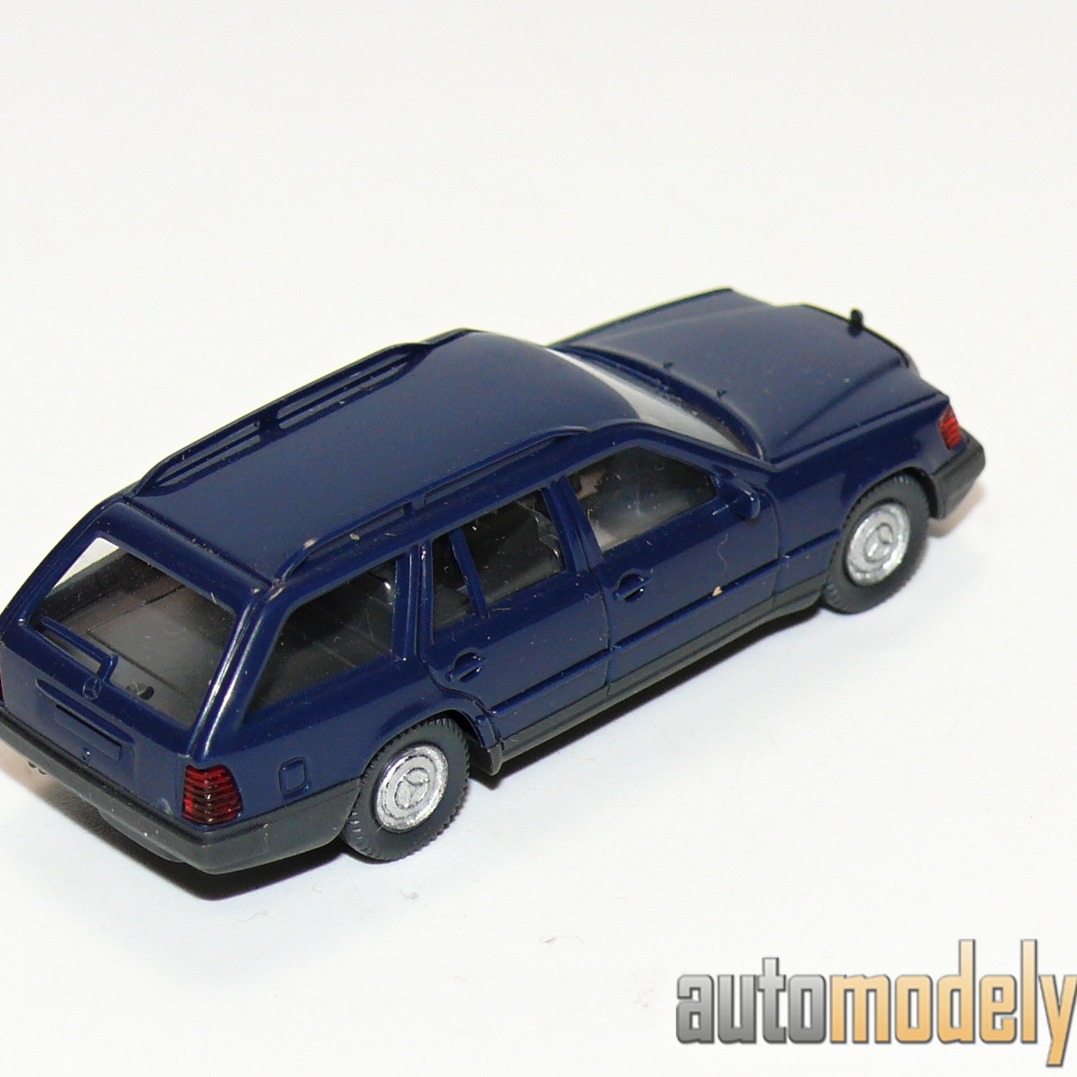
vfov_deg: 11.0
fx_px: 5597
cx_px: 468
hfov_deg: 11.0
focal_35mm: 159
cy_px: 536
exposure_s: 1/30
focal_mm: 16
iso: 100
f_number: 4
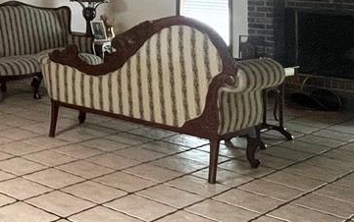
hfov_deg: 29.4
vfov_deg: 19.7
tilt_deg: +2.2
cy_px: -62
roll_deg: -0.8
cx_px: -57
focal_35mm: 61
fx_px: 589
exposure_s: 1/60
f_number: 1.8
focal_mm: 1.57
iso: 250
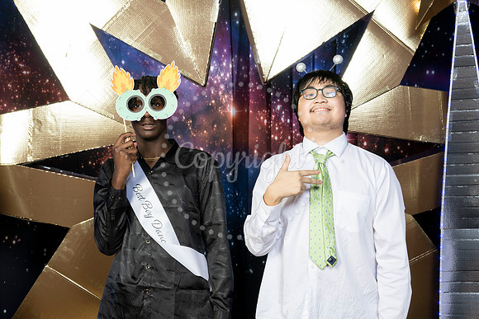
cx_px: 240
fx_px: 679
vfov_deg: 26.5
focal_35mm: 51
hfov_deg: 38.9
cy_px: 160
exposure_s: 1/100
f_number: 9
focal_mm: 51
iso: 320
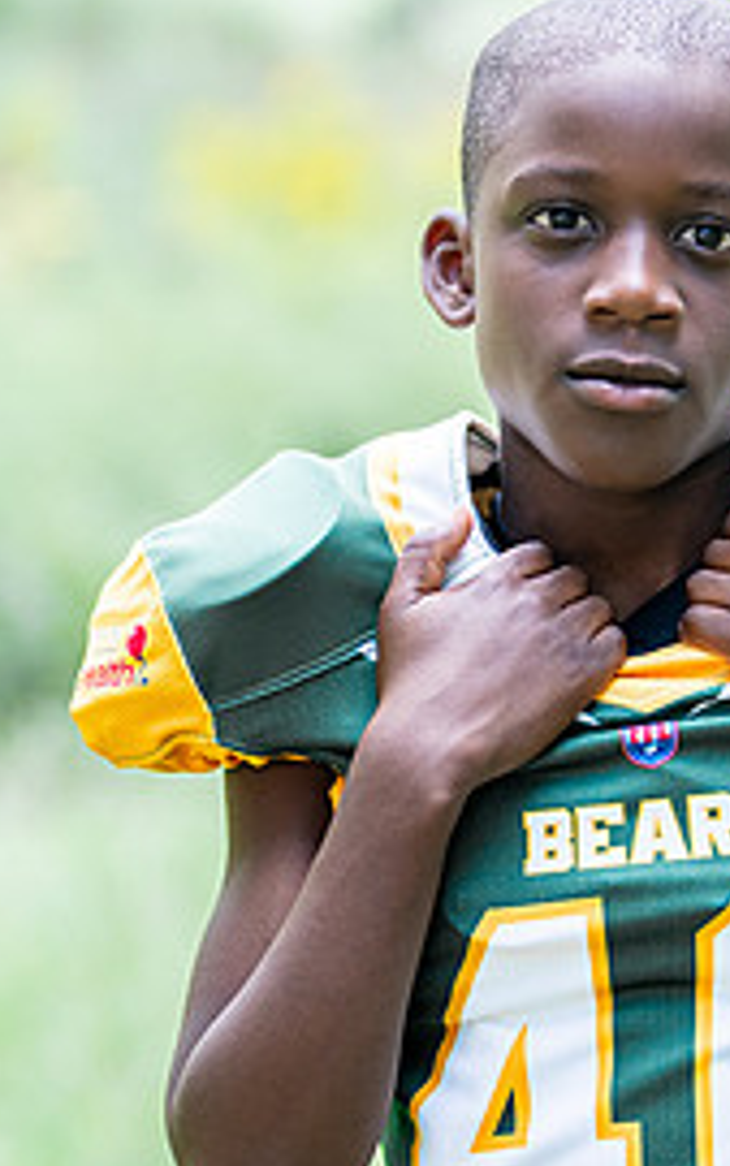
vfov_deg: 14.0
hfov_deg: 8.8
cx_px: 626
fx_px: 4738
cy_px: 578
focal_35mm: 149
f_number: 1.2
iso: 320
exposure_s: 1/1000
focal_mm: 50
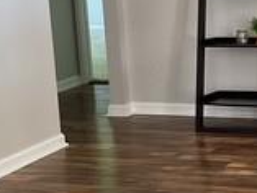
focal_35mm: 118
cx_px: 306
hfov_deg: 16.0
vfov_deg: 12.6
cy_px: 87
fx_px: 877
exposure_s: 1/60
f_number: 1.8
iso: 100
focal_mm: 3
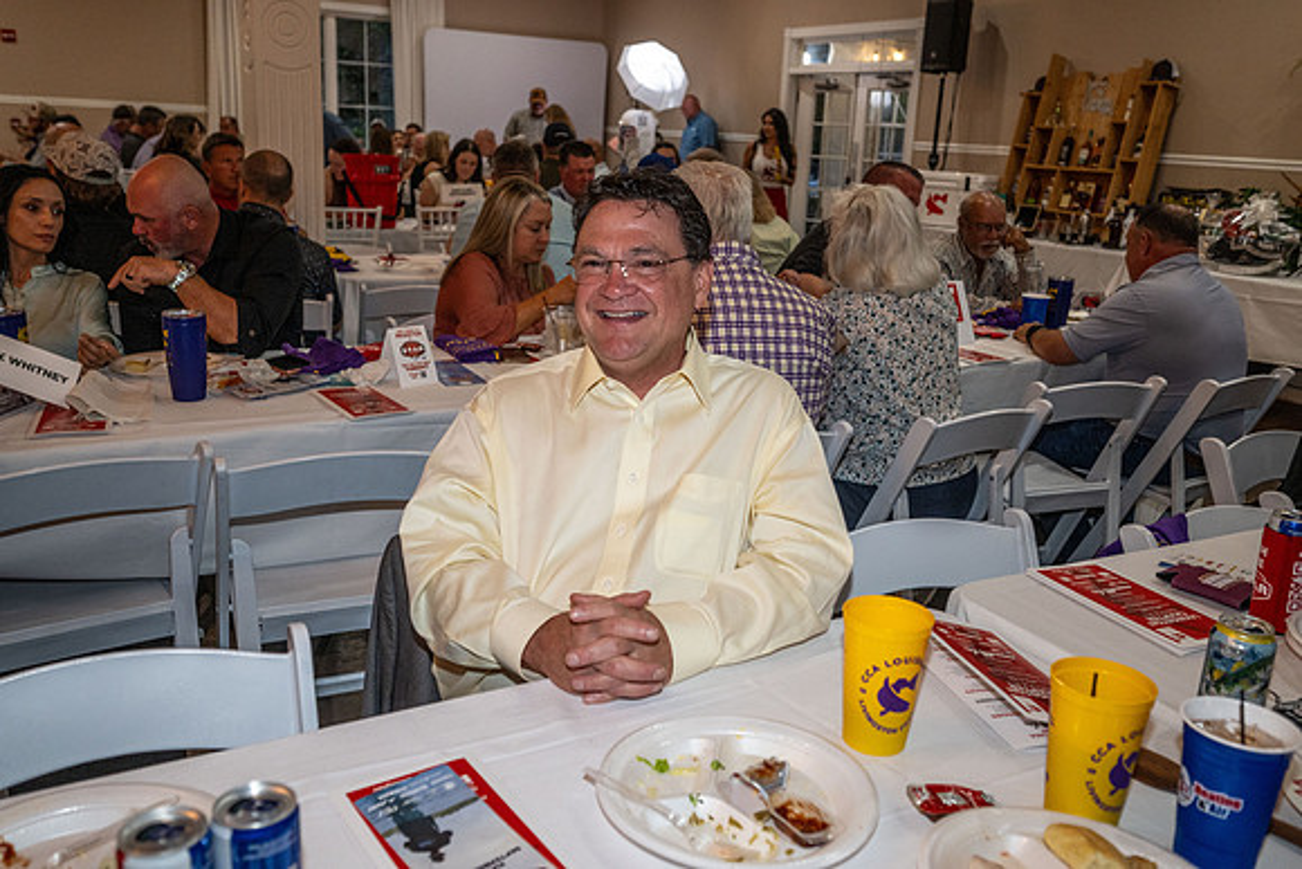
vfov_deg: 43.6
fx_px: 1085
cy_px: 434
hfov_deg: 61.9
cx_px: 651
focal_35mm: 30
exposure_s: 1/200
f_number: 4
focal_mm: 30
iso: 1400
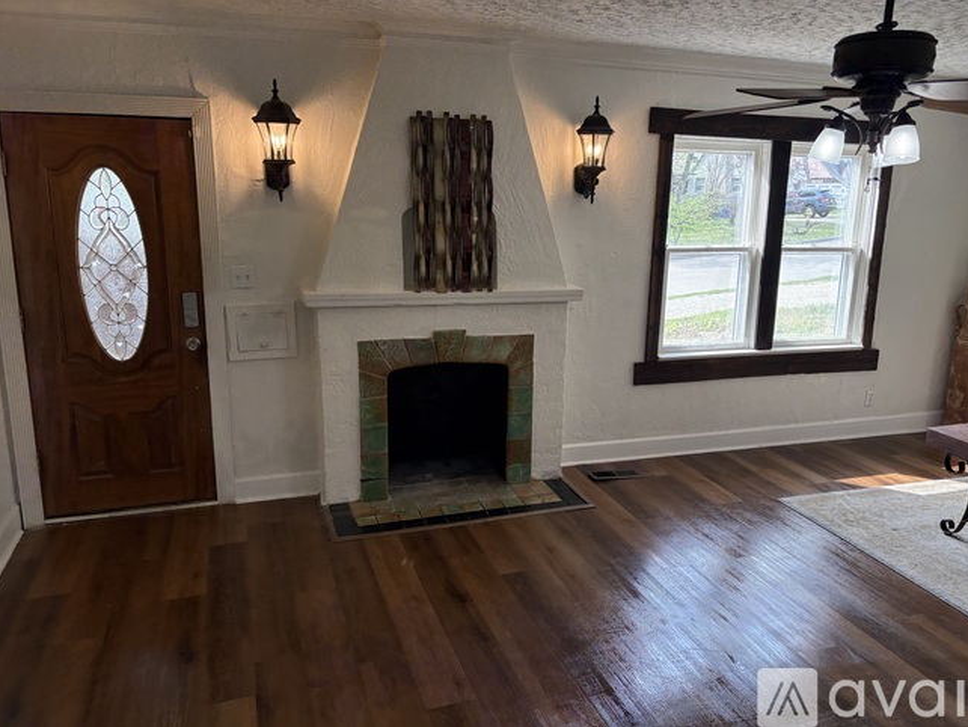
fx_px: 755
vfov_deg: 51.4
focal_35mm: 27
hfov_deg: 65.3
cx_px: 498
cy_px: 351
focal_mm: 5.96
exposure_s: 1/239
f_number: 1.6
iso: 125
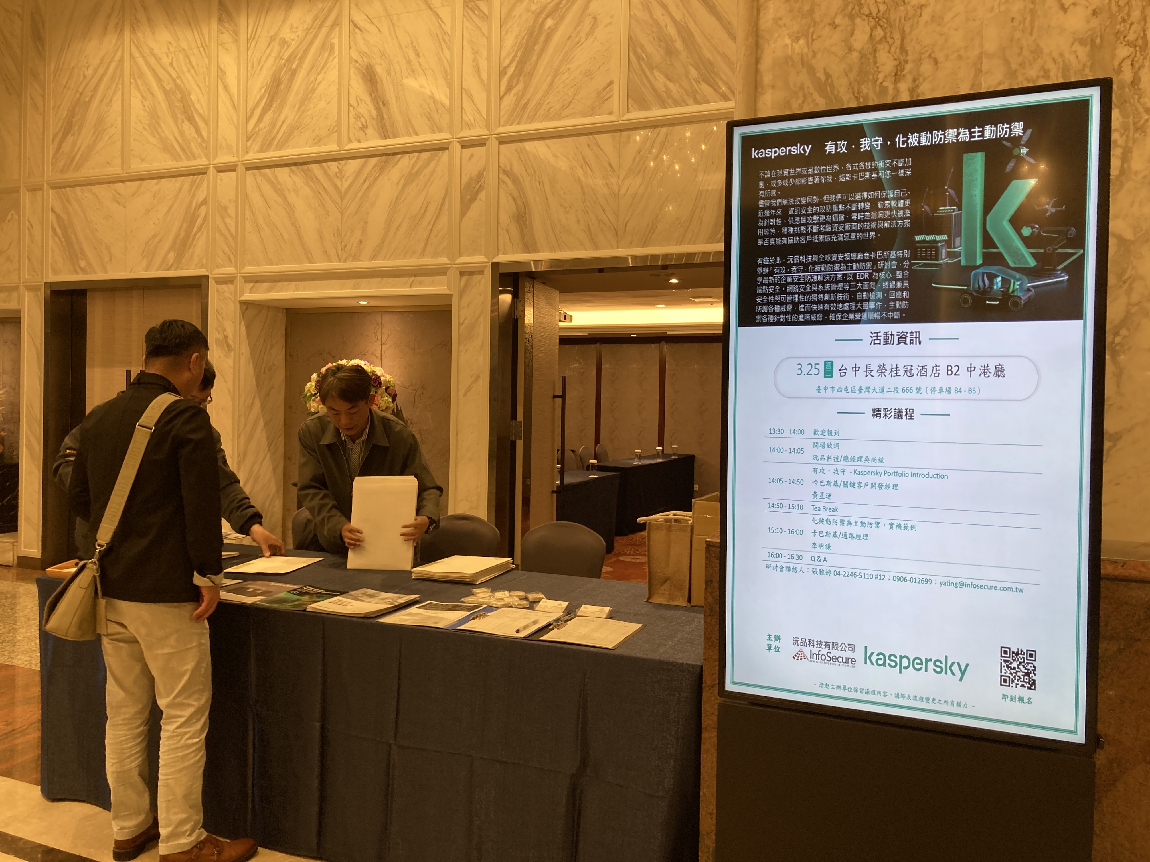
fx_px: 930
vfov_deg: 49.7
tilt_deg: -0.2
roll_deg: -1.8
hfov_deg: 63.4
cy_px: 431
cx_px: 575
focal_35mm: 28
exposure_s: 1/60
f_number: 1.8
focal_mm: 3.99
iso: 80
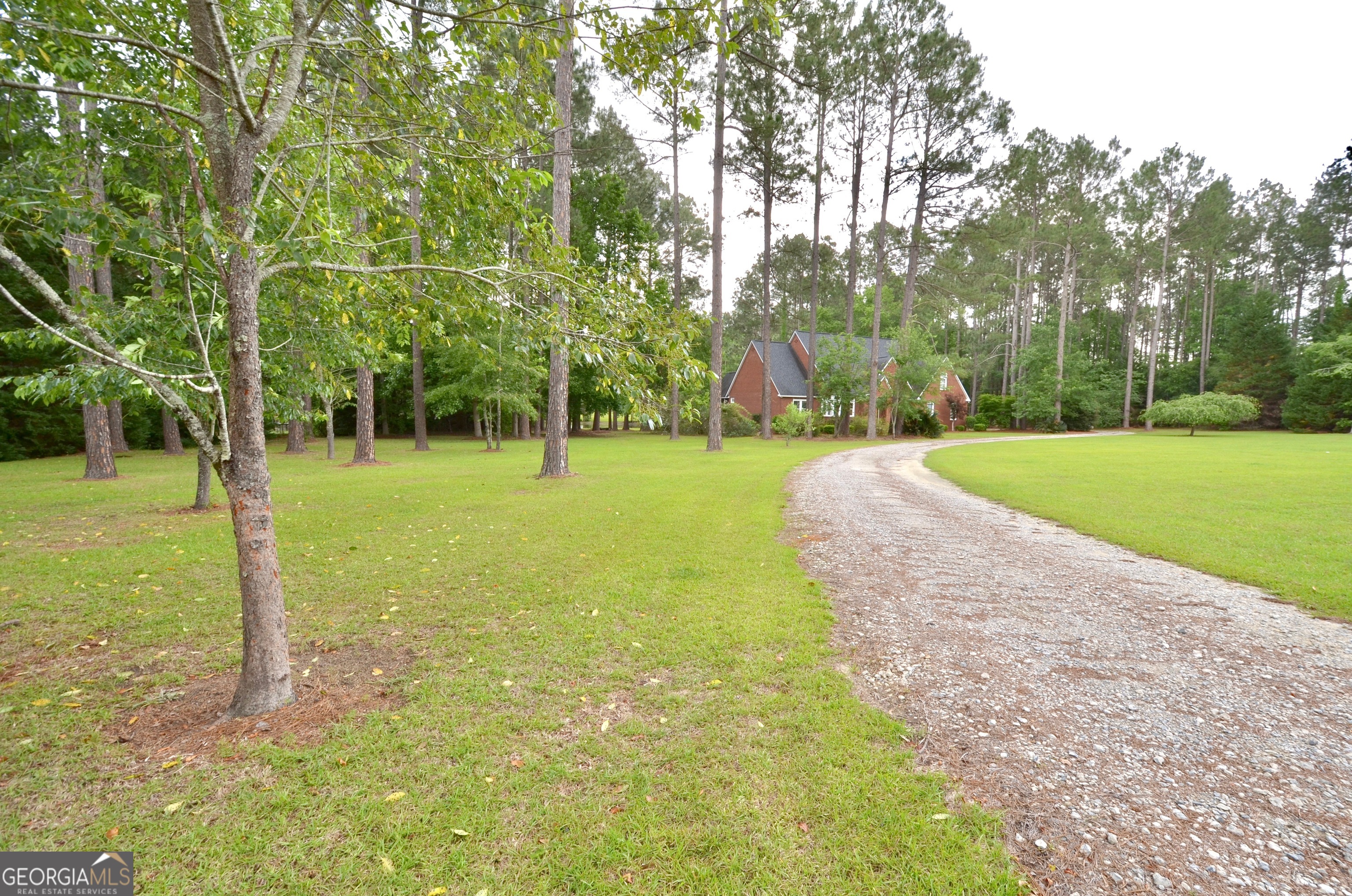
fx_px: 562
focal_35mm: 15
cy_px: 448
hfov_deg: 100.5
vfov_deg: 77.1
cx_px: 676
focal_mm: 10
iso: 200
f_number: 9
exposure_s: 1/15
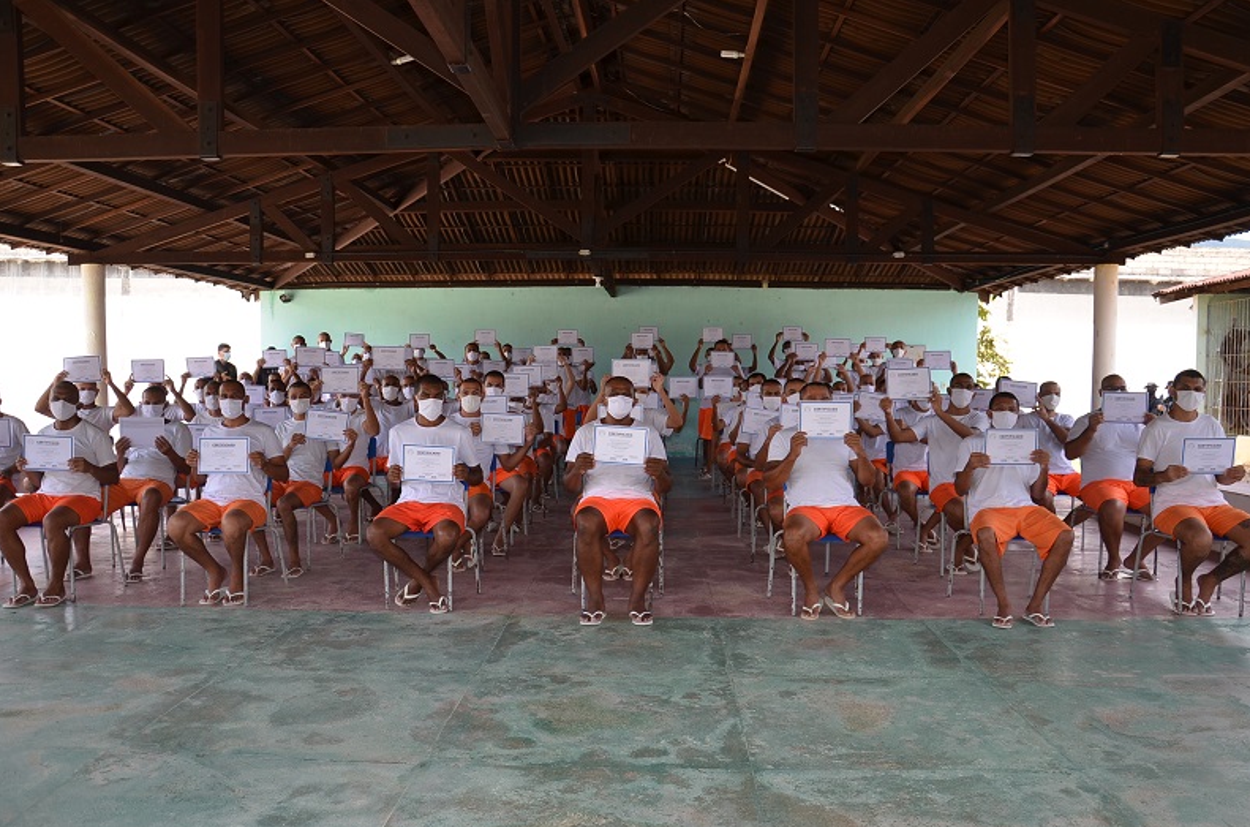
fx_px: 1004
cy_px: 432
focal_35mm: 29
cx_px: 618
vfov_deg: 44.7
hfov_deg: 63.8
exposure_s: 1/250
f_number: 4
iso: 180
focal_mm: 18
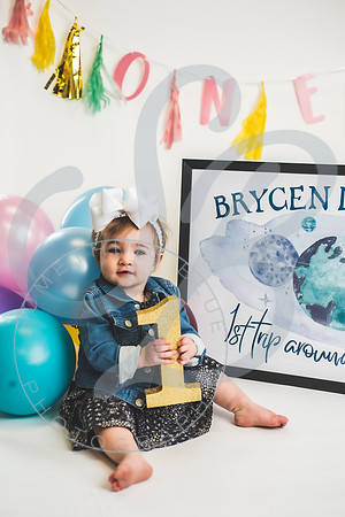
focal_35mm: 50
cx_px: 172
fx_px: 719
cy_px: 258
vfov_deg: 39.6
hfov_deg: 27.0
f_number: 2.8
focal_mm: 50
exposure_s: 1/160
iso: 200
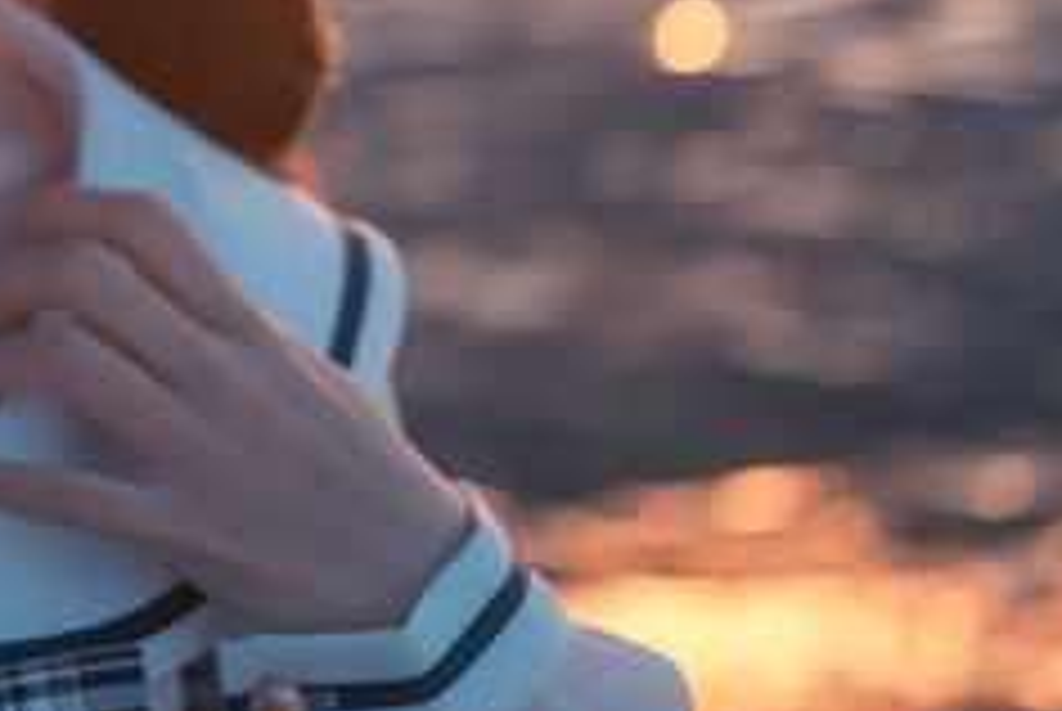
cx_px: -18
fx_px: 3899
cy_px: -284
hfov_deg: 15.2
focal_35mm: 132
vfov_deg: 10.2
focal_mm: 40
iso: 100
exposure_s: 1/1250
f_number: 2
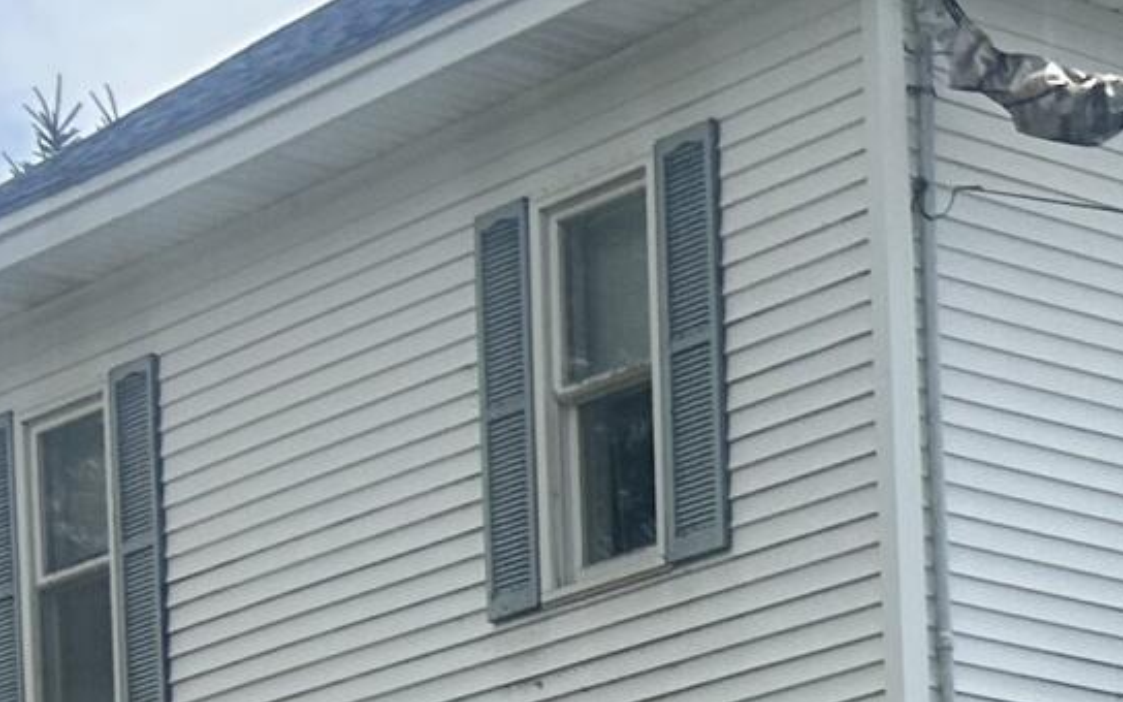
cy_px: 1825
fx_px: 4652
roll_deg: +2.1
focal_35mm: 152
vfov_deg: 7.8
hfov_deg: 12.1
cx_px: 2316
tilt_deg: -1.5
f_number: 1.5
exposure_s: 1/8696
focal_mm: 5.7
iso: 50
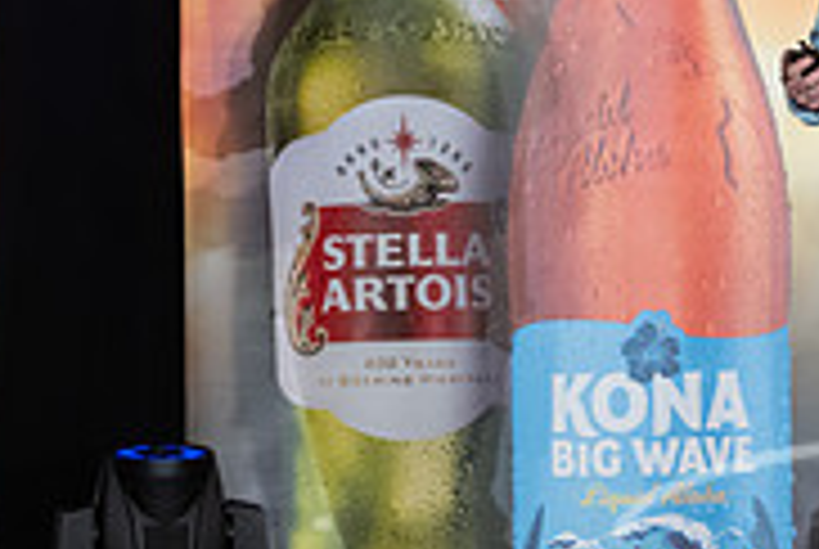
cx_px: 1058
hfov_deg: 3.2
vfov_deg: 2.2
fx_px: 14515
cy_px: 106
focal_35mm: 637
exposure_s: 1/200
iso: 2500
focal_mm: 200
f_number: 2.8
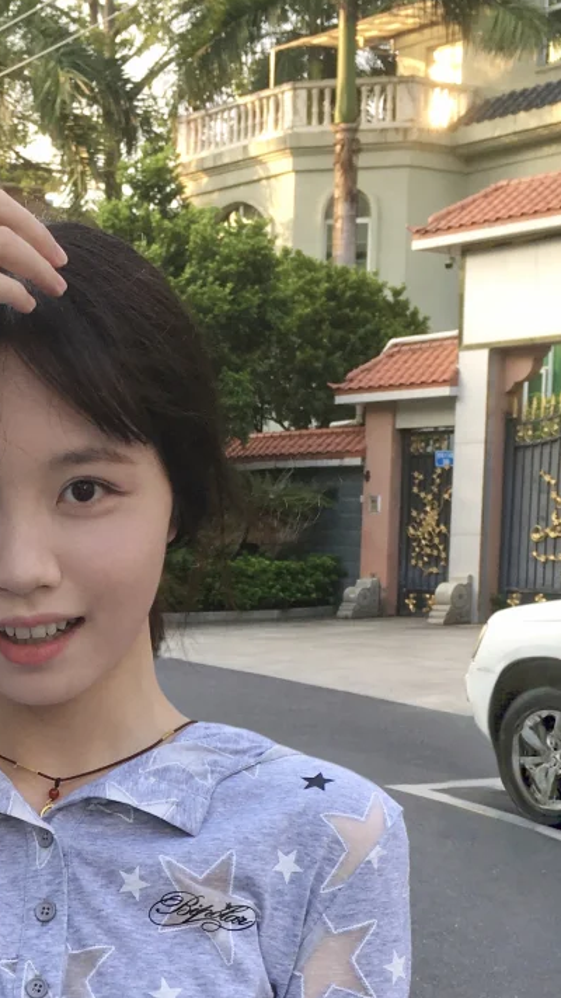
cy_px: 762
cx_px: -4
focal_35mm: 64
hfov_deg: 18.3
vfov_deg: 32.2
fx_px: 1692
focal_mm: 4.15
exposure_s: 1/120
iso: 25
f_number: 2.2
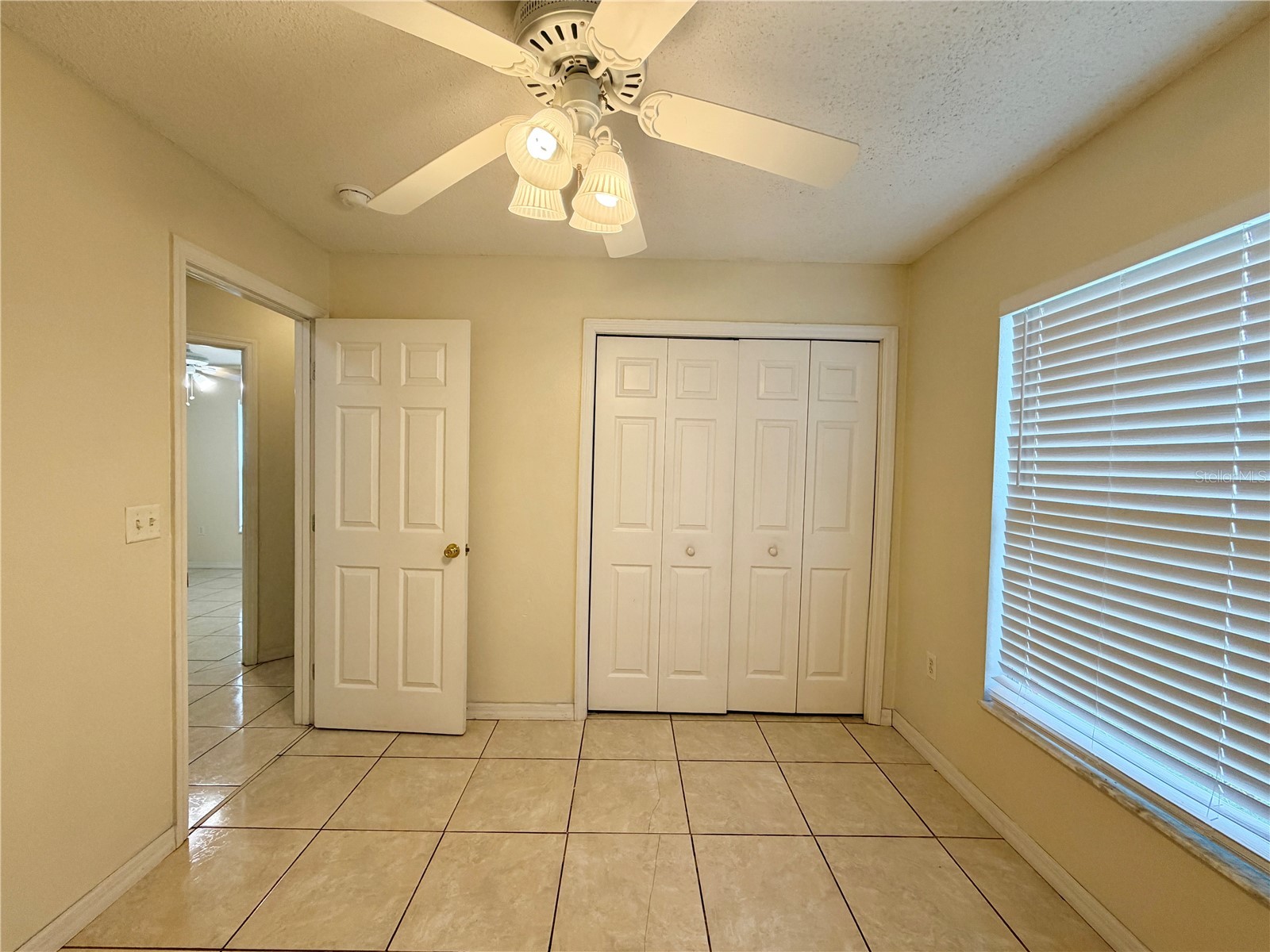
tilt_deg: -1.0
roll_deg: -0.3
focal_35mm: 14
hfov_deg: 102.1
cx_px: 635
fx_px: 514
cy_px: 476
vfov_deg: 85.7
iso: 160
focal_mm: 2.22
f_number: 2.2
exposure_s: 1/120
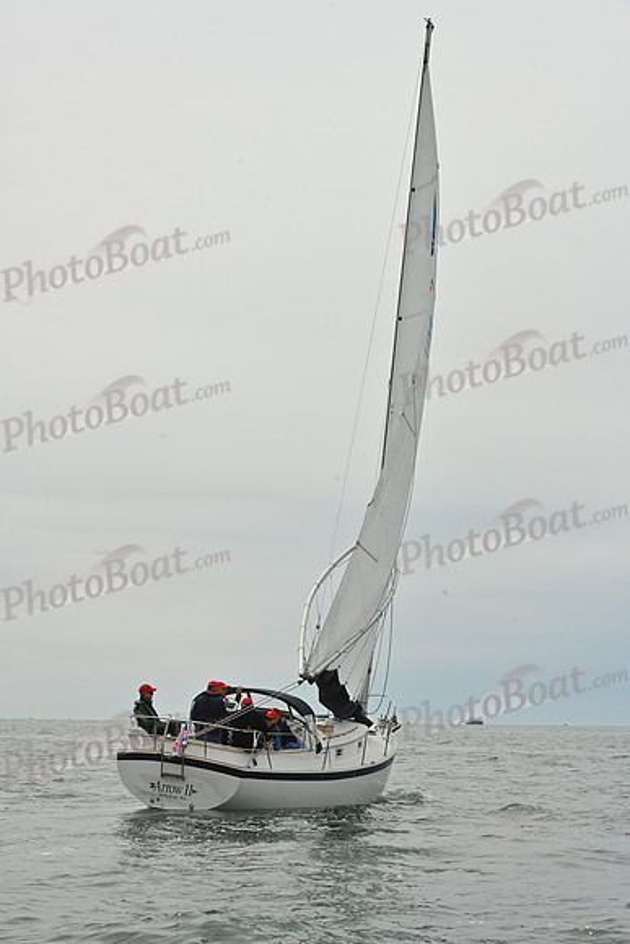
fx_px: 1836
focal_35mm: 70
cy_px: 472
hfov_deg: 19.5
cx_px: 315
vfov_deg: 28.8
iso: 320
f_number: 11
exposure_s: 1/800
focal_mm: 70
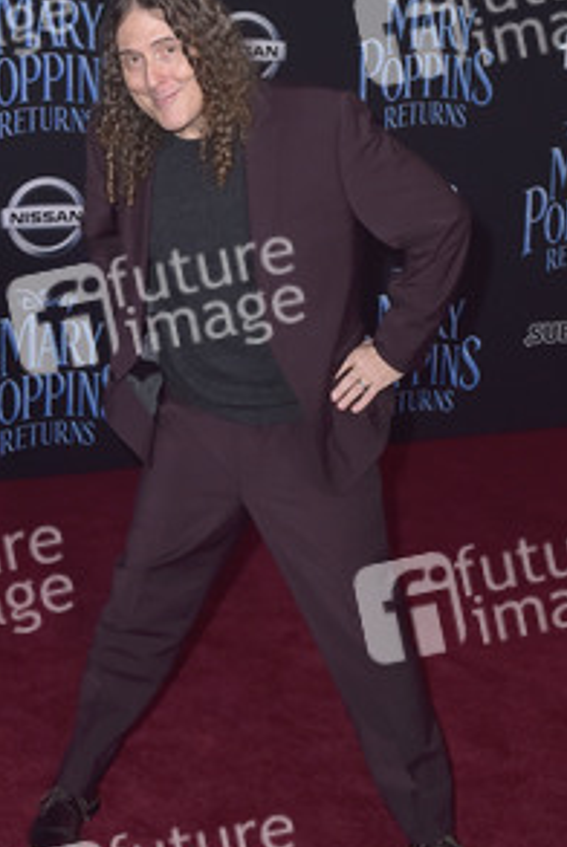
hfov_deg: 22.7
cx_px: 242
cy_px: 451
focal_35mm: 60
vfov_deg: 33.4
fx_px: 1414
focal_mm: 44
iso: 400
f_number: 6.3
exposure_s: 1/250
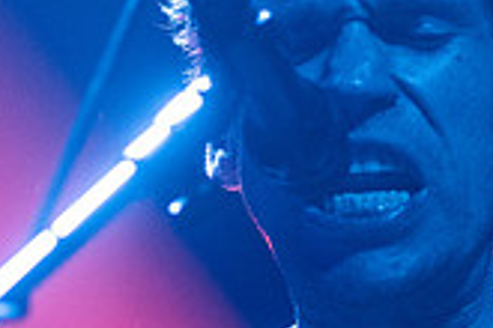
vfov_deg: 2.9
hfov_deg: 4.3
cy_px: 285
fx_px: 6504
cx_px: 272
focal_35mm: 475
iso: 3200
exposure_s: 1/100
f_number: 3.2
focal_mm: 135
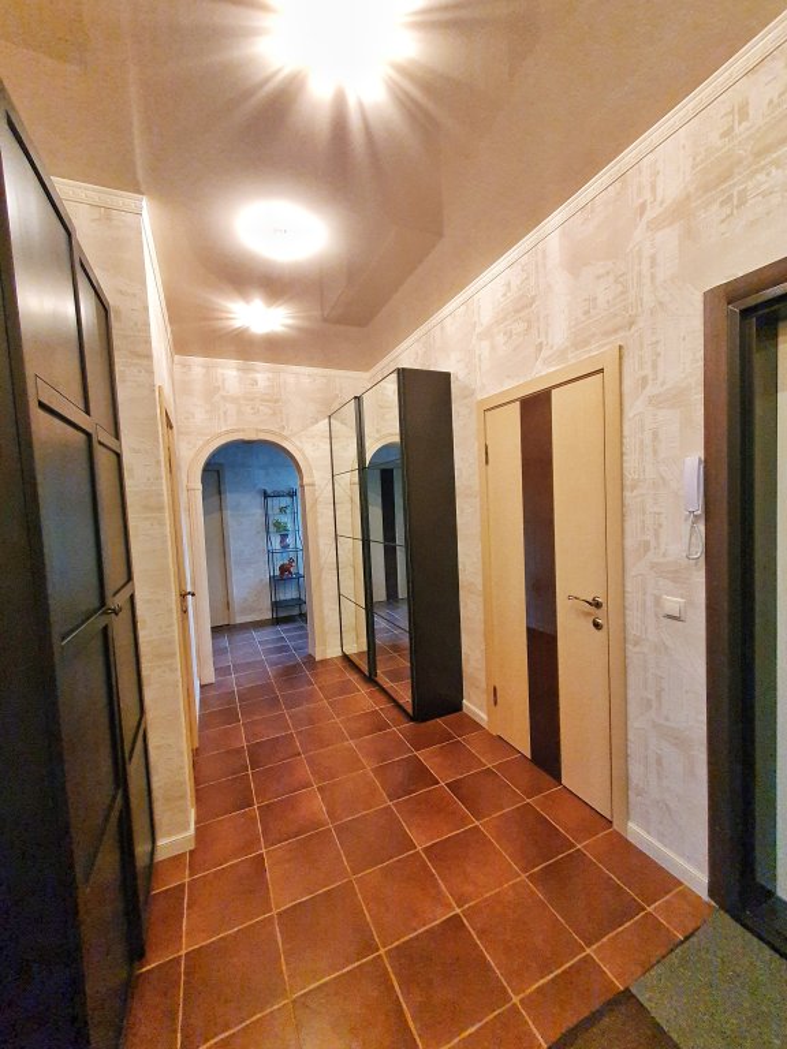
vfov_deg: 106.2
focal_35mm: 13
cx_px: 394
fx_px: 394
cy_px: 524
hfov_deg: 89.9
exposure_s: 1/33
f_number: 2.2
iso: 320
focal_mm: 1.8
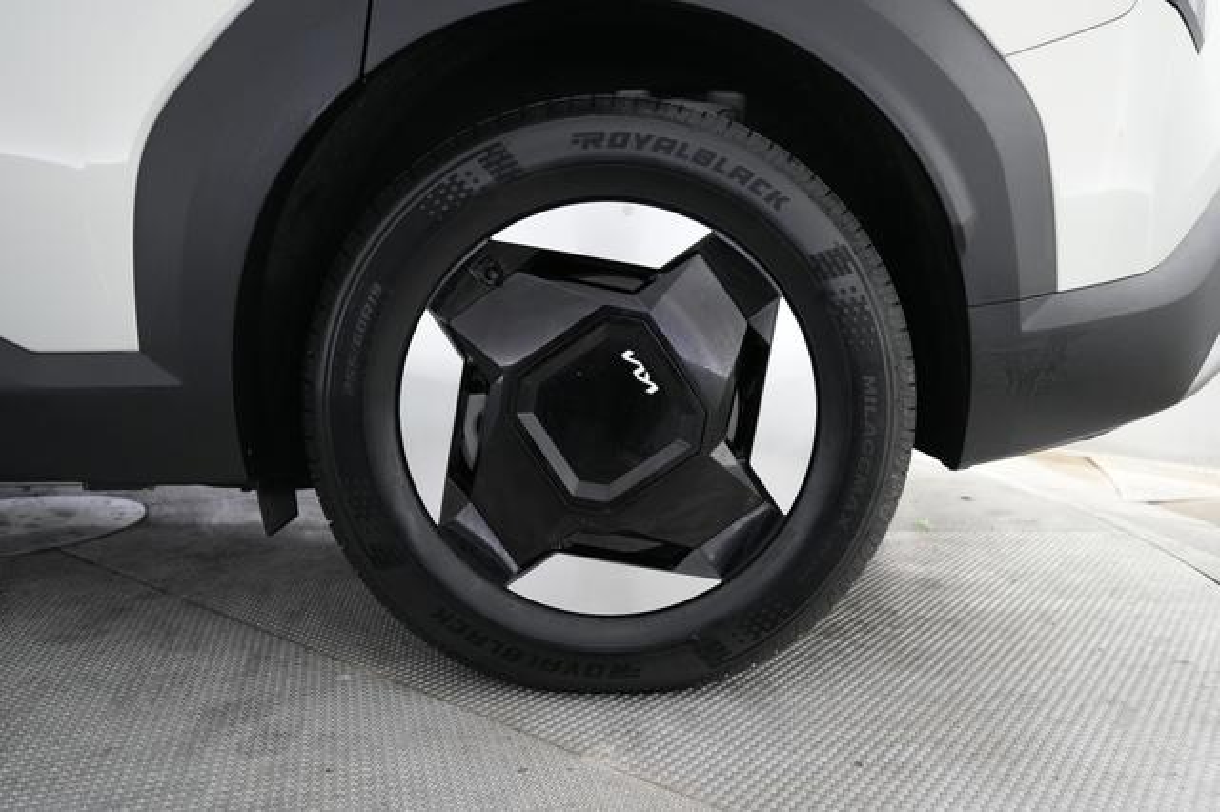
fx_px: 914
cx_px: 610
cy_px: 406
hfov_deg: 67.4
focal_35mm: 27
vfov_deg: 47.9
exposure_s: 1/160
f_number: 2.8
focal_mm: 27
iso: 5000
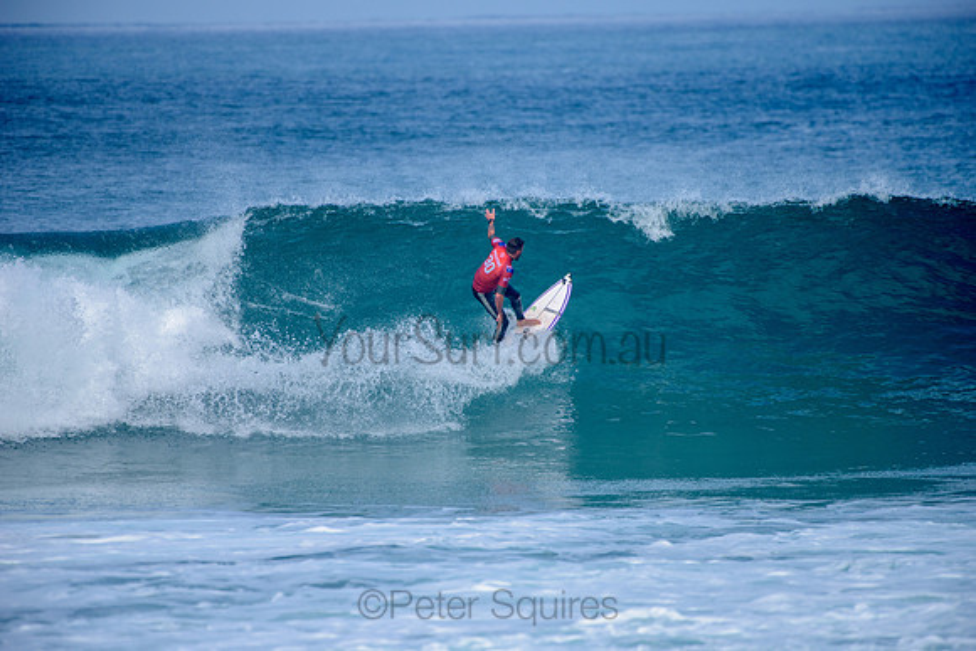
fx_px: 13561
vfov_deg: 2.8
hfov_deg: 4.1
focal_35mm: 500
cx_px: 488
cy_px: 326
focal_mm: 500
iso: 200
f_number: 5.6
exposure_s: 1/2000
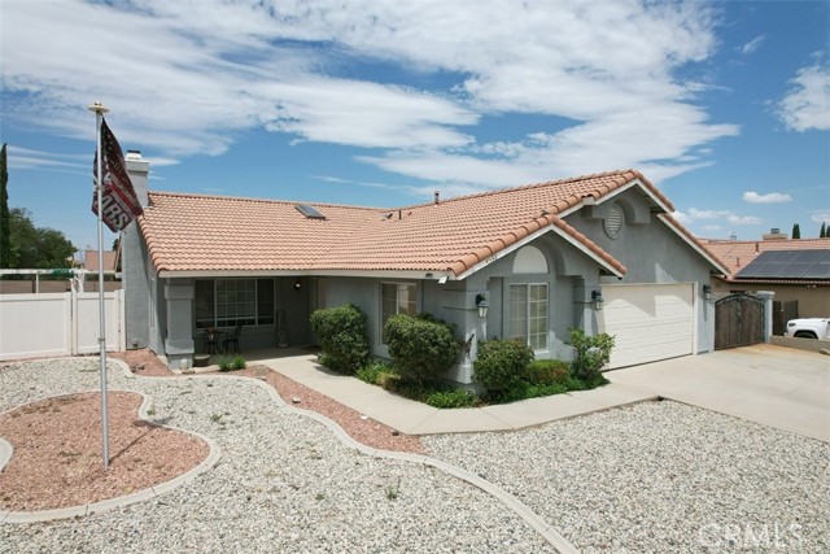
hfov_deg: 78.6
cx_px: 415
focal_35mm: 22
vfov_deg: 57.3
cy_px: 277
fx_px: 507
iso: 110
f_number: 2.8
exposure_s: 1/800
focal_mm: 8.38
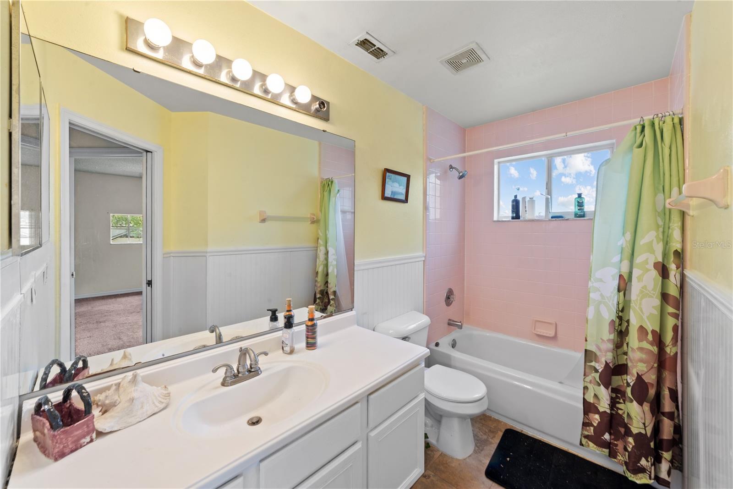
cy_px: 244
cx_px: 366
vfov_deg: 81.2
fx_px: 285
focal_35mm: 14
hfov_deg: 104.2
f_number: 11
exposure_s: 1/3
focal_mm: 14
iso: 160
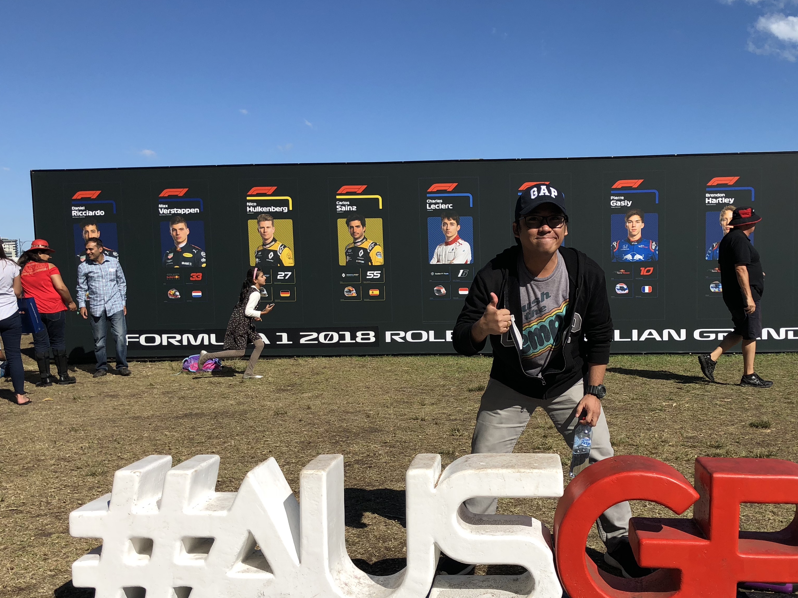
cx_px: 493
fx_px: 853
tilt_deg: -6.9
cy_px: 358
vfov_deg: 38.5
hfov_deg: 49.7
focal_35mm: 37
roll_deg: +1.7
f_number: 1.8
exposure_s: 1/2703
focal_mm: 3.99
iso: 20
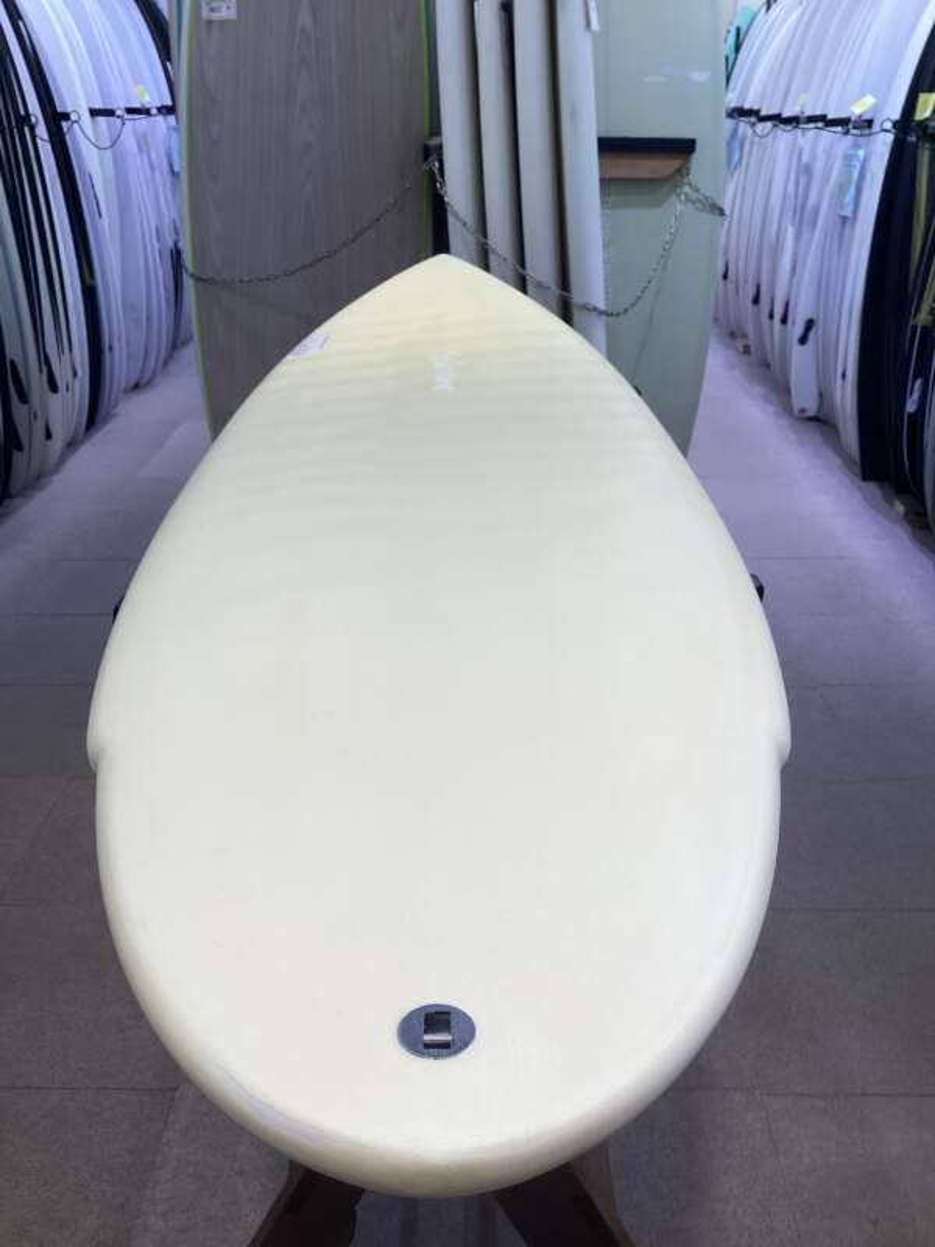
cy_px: 624
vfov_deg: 58.4
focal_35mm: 31
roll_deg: +0.8
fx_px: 1116
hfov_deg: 45.4
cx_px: 468
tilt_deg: -25.0
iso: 80
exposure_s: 1/100
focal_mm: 3.3
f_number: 2.4
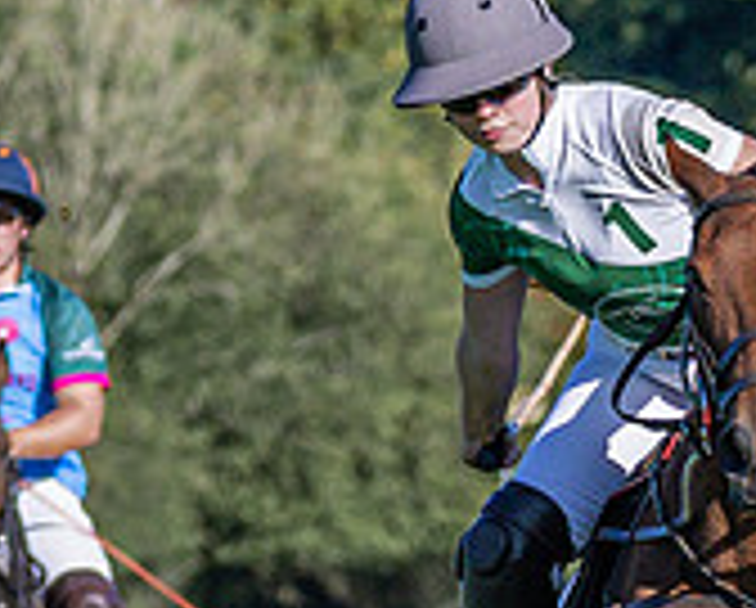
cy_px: 1325
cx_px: 594
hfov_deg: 1.3
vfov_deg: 1.0
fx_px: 34405
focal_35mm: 1535
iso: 250
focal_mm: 160
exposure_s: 1/2000
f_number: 4.8
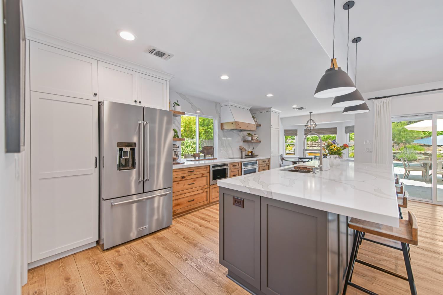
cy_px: 148
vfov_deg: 81.1
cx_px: 222
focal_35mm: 14
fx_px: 172
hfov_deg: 104.3
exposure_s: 1/60
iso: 560
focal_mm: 14
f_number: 4
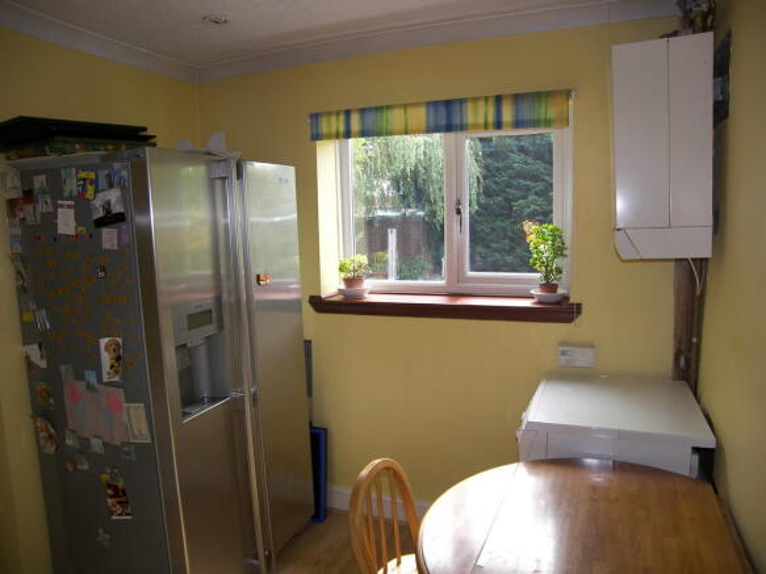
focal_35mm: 26
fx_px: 575
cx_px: 383
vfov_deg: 53.0
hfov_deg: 67.3
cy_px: 287
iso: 50
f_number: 2.8
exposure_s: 1/40
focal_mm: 5.4
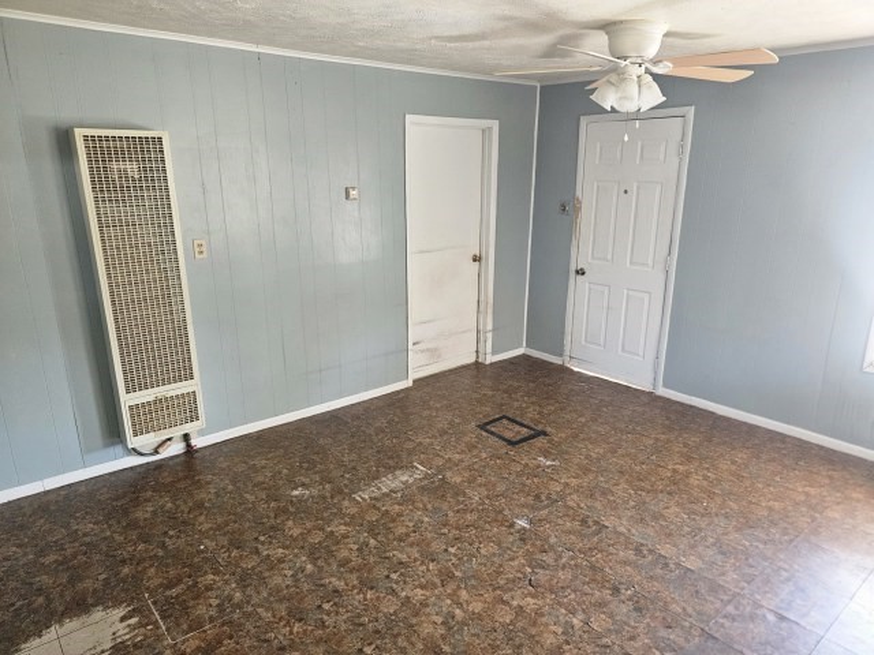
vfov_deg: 58.9
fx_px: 581
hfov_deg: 73.9
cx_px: 437
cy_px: 328
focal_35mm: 23
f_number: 1.7
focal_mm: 6.3
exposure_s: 1/120
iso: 640
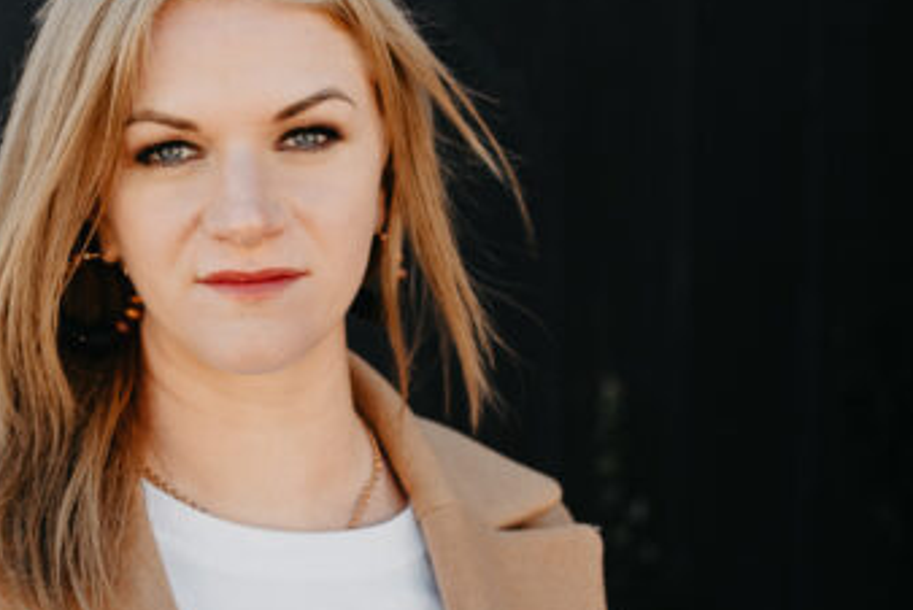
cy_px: 413
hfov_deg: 19.2
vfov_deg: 12.9
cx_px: 278
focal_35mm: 106
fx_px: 2691
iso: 100
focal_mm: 35
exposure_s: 1/500
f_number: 2
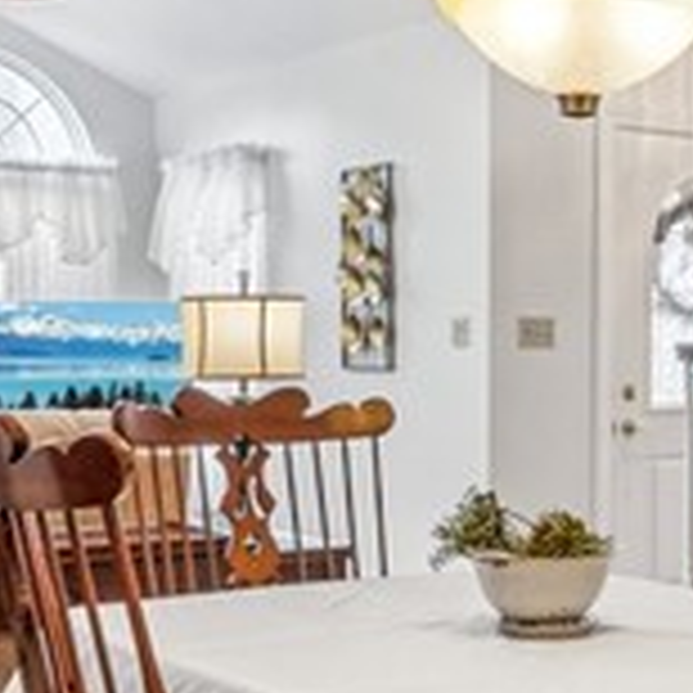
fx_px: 1631
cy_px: 398
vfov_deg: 24.0
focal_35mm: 72
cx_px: 675
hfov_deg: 23.1
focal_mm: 12
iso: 50
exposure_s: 1
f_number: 11
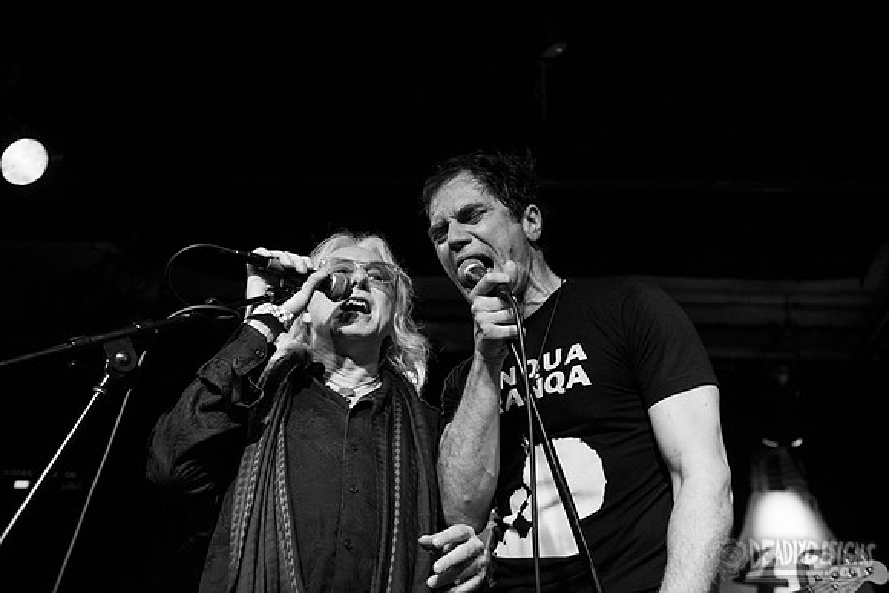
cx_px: 444
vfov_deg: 33.4
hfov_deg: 48.4
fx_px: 988
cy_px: 296
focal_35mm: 40
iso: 2000
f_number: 3.2
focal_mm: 40
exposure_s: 1/200
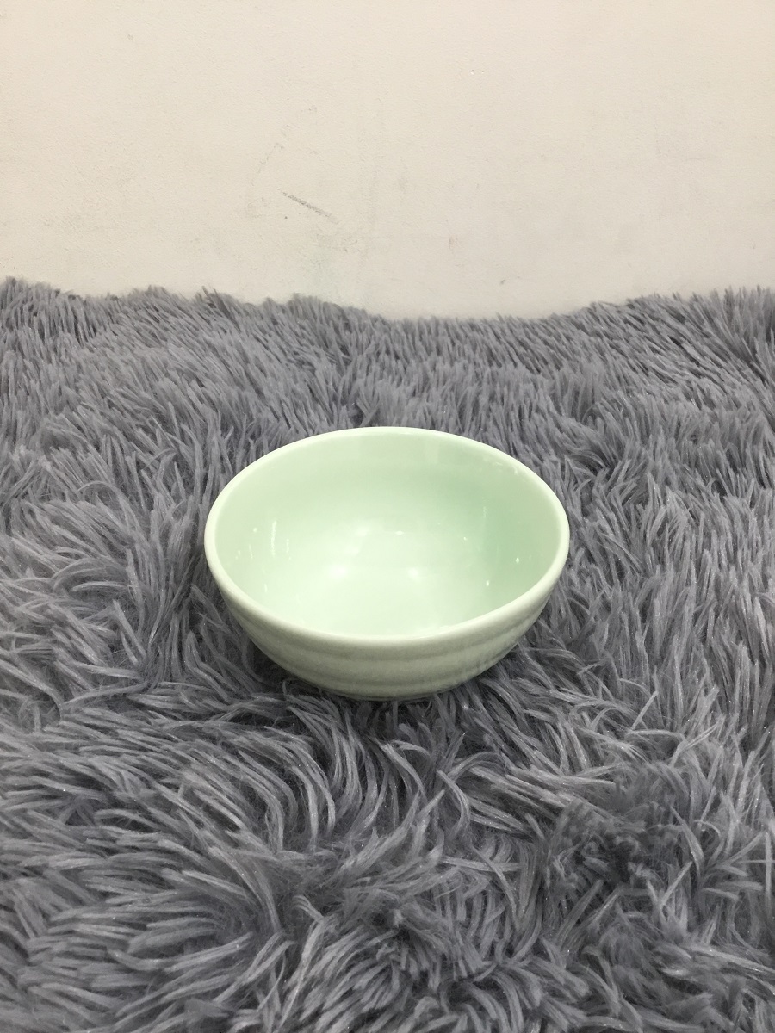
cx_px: 388
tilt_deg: -38.7
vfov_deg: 58.4
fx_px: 925
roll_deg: -0.2
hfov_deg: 45.4
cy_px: 516
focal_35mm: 31
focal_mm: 3.3
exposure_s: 1/33
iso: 125
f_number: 2.4
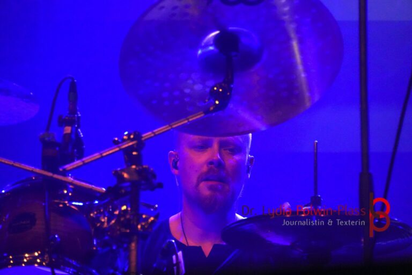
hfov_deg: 9.5
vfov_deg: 6.4
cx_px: 206
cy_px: 138
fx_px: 2472
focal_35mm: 216
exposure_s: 1/250
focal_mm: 144
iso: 3200
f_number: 5.6
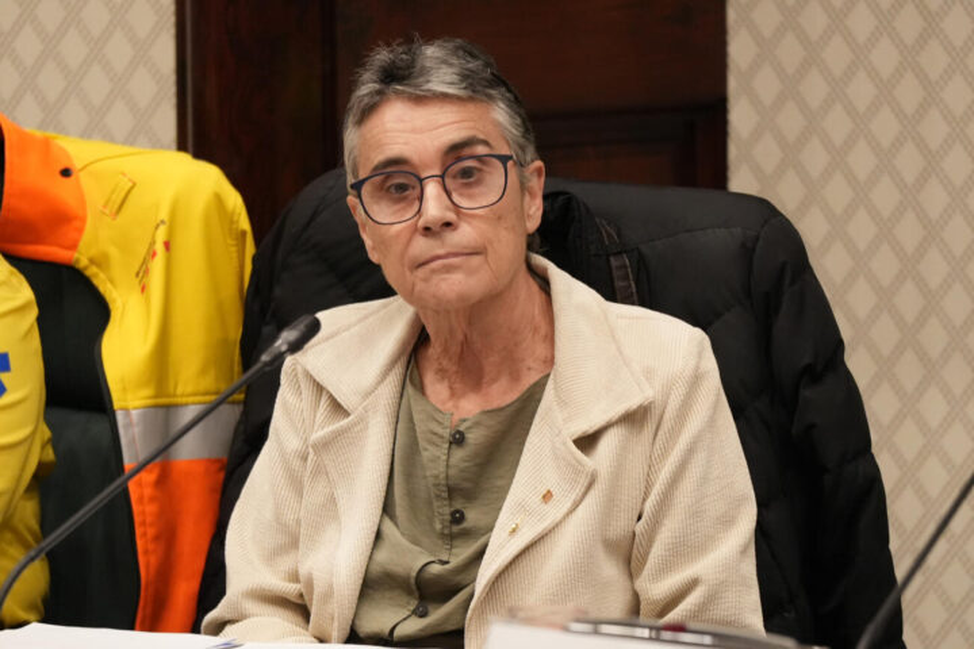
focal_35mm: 200
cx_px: 487
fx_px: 5411
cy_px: 324
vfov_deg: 6.9
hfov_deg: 10.3
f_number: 4
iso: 5000
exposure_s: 1/125
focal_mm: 200
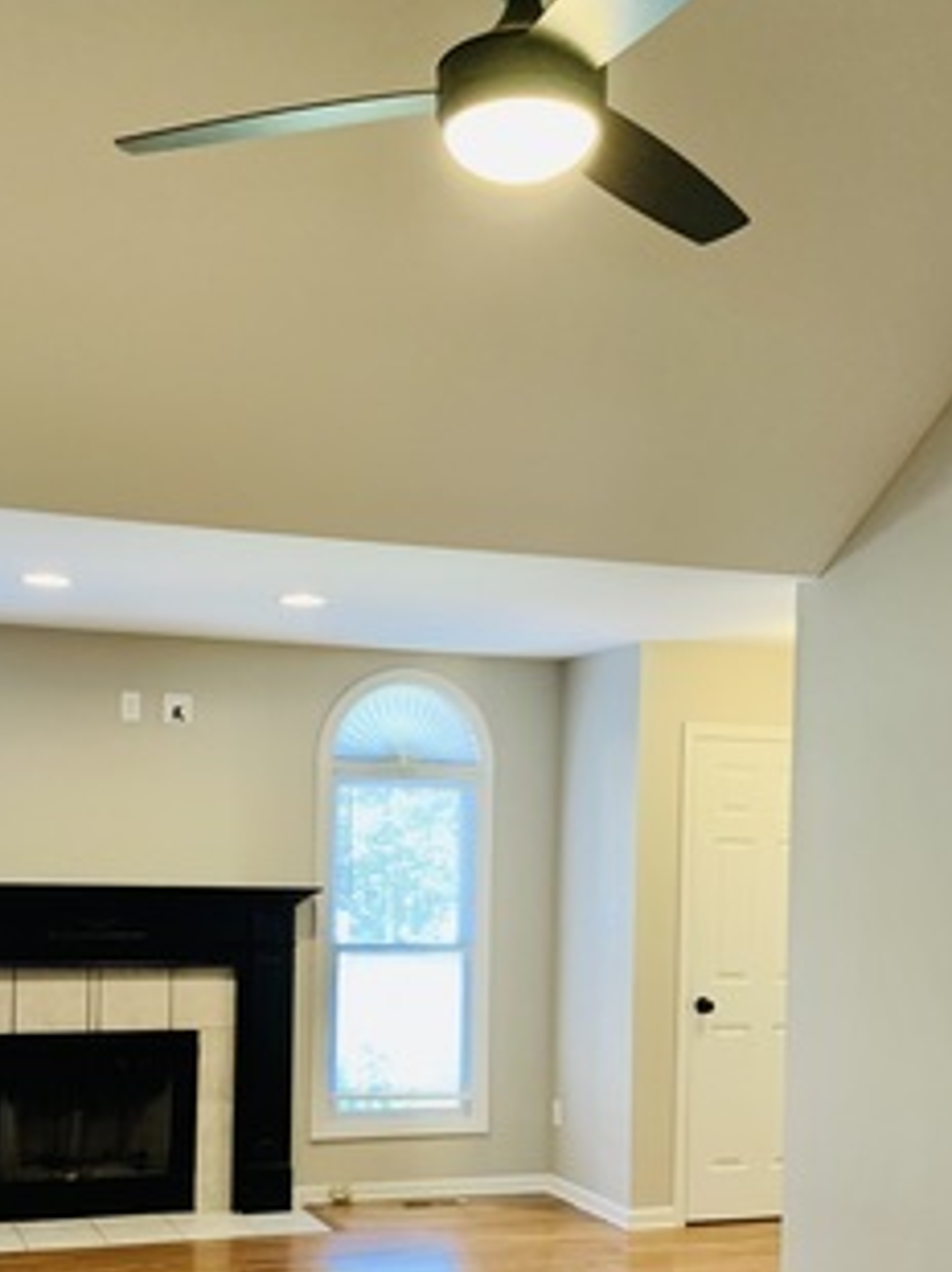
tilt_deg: +0.8
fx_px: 1542
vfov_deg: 44.1
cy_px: 862
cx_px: 293
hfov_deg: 33.9
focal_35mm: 42
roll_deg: -1.6
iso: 160
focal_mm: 4.25
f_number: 1.8
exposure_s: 1/60
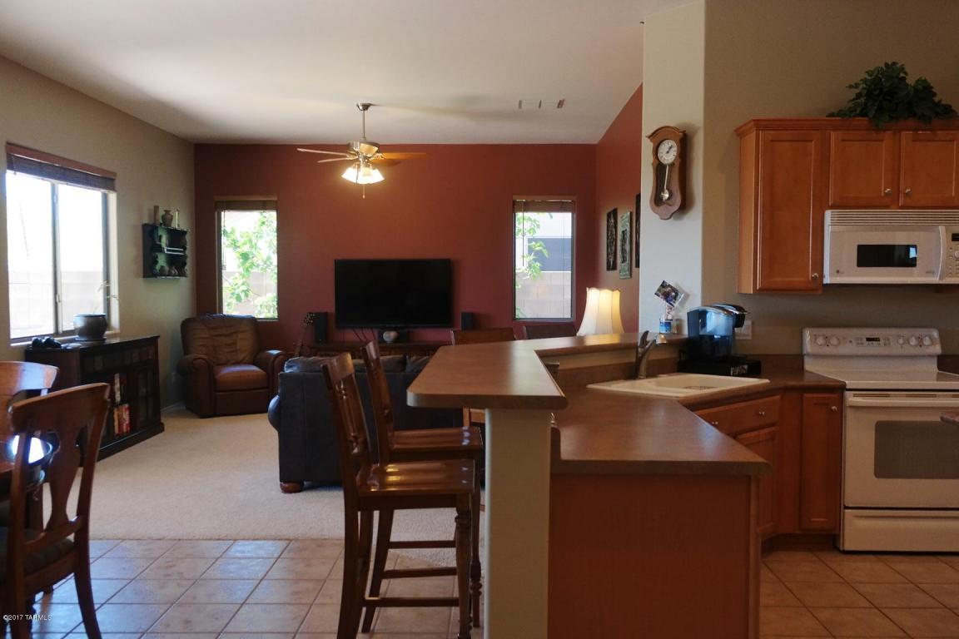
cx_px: 480
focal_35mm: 30
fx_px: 799
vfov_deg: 43.6
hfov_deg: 61.9
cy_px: 320
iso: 200
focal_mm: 20
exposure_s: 1/40
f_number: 3.5
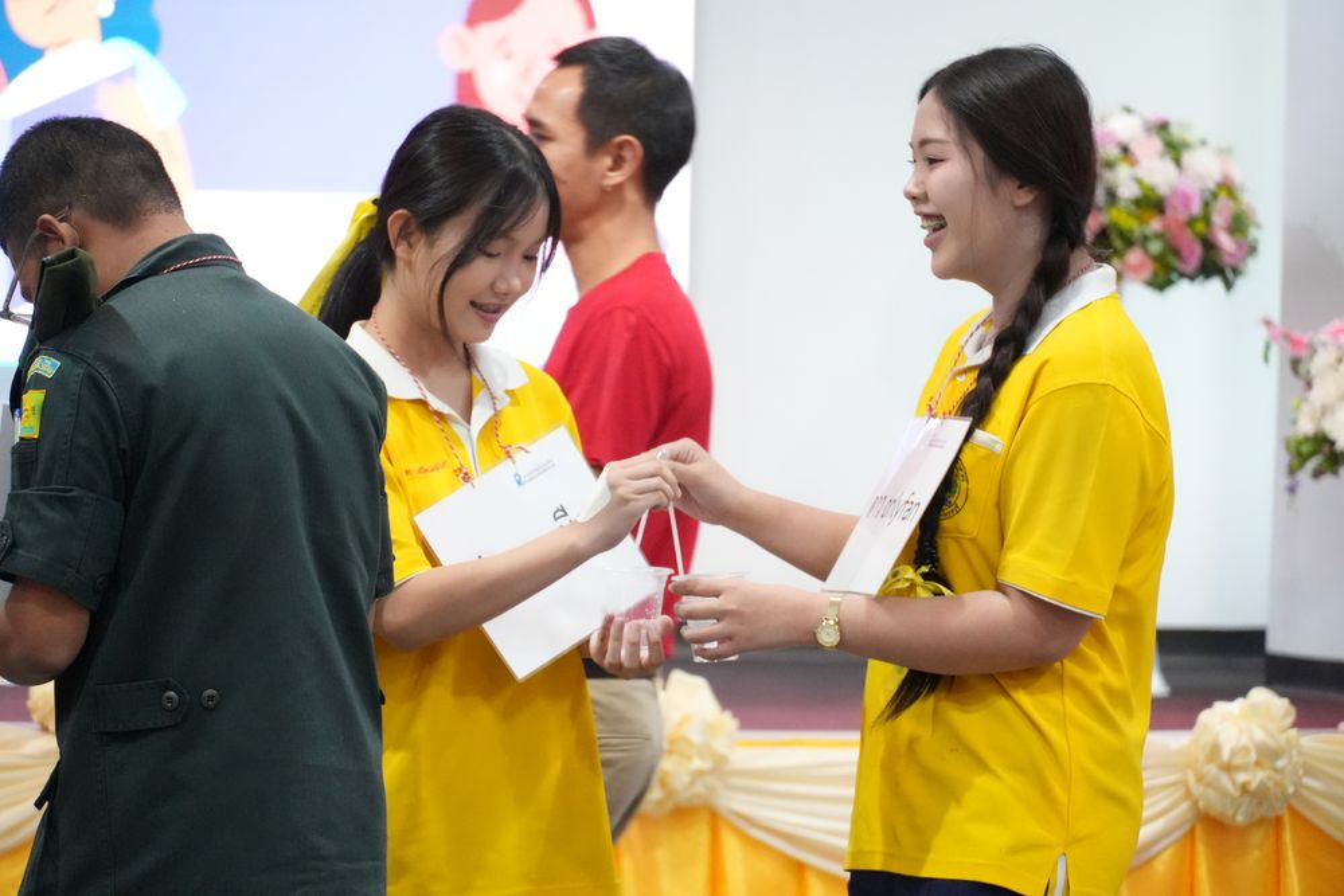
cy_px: 448
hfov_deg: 10.2
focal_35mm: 202
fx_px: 7561
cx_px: 672
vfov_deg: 6.8
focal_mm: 135
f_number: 5.6
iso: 6400
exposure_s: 1/125
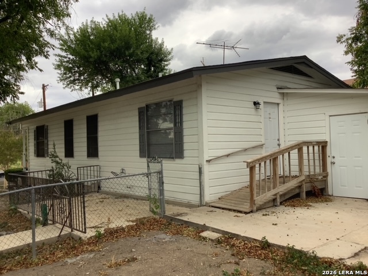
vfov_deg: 45.4
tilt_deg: +1.6
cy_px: 138
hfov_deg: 58.4
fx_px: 330
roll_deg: +0.6
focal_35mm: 31
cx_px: 184
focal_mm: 3.3
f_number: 2.4
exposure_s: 1/100
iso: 25
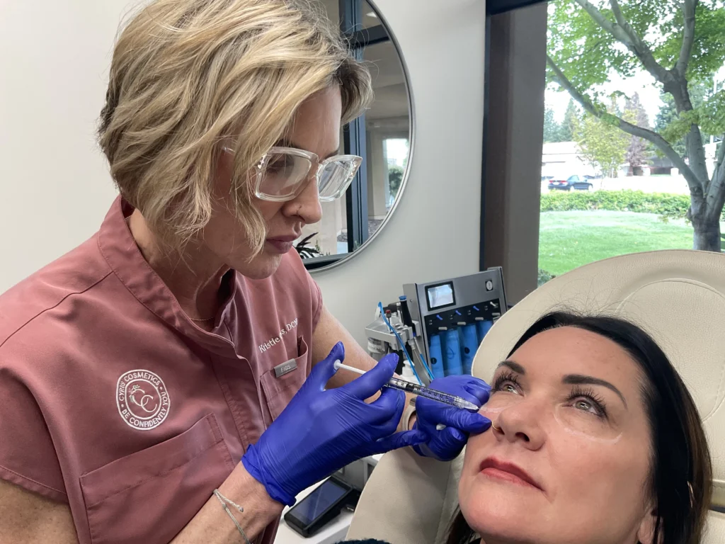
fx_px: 607
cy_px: 272
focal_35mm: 29
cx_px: 362
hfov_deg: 61.7
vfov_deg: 48.2
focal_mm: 3
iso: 64
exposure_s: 1/90
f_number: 1.8
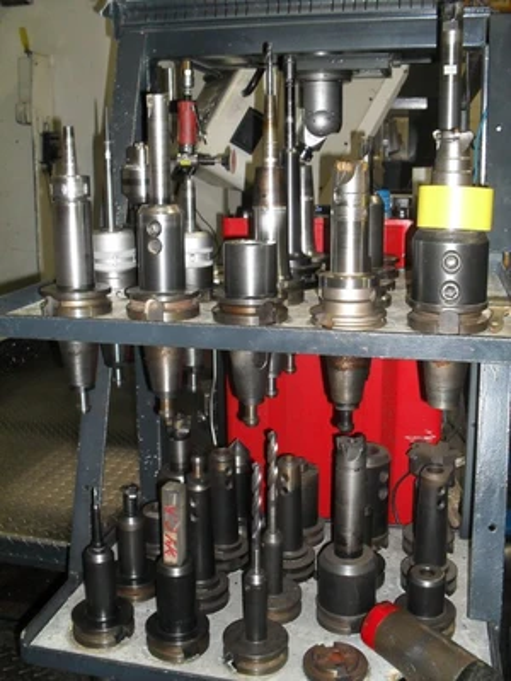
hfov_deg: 40.7
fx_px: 689
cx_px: 256
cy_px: 340
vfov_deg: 52.6
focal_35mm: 35
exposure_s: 1/45
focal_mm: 6.3
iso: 200
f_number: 3.2
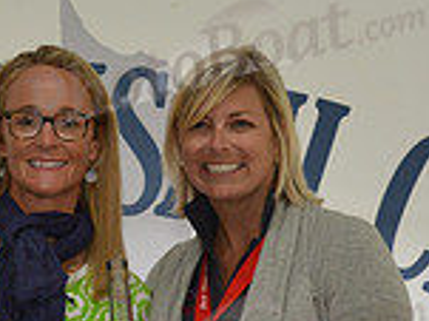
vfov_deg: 5.7
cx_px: -119
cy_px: 246
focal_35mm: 259
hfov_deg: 7.6
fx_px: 3207
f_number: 4.5
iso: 1600
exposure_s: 1/250
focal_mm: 70
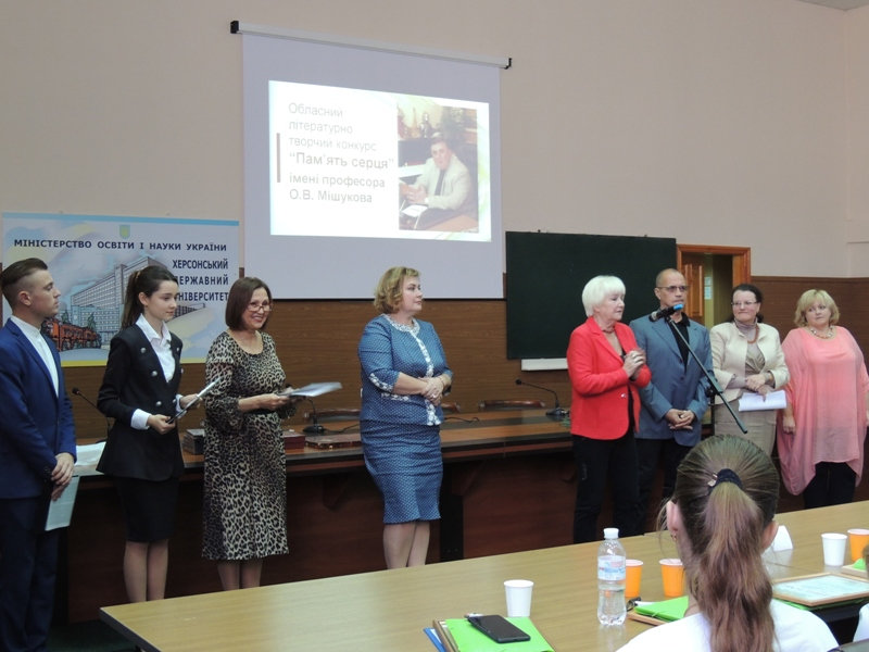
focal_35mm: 47
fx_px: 1180
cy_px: 326
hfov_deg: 40.4
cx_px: 434
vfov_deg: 30.9
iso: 400
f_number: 3.5
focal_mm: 8.3
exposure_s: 1/20
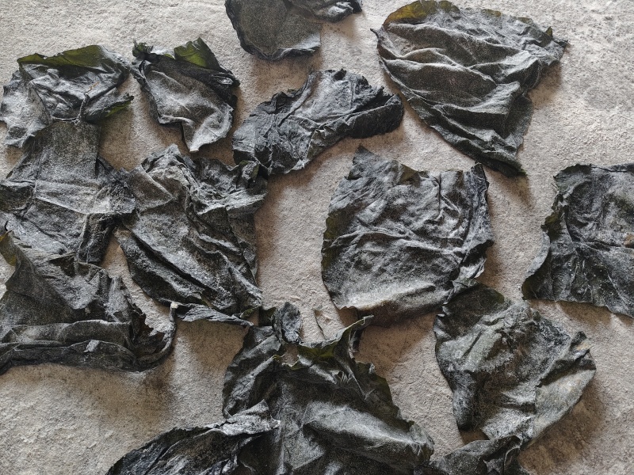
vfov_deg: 58.9
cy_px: 238
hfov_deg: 73.9
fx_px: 421
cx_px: 317
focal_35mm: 23
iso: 170
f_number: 1.88
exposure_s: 1/100
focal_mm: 5.56
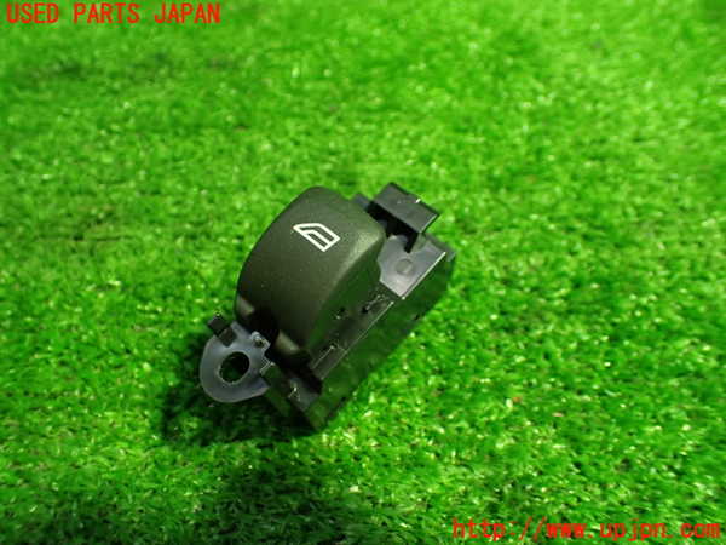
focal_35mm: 30
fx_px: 629
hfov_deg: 60.0
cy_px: 272
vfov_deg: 46.8
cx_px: 363
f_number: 2.3
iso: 800
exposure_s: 1/60
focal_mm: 5.4
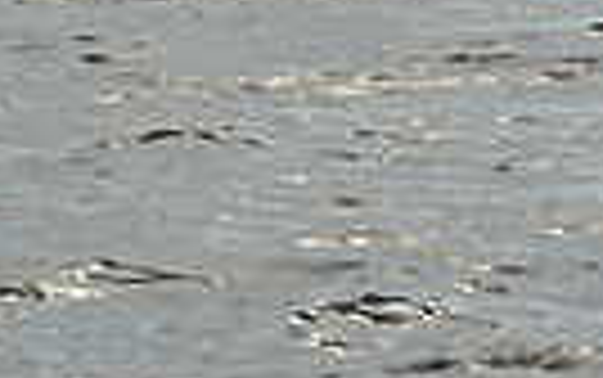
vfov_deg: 1.8
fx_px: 11974
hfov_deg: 2.9
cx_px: -115
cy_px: -886
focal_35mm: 728
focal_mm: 165
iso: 320
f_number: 13
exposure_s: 1/1000
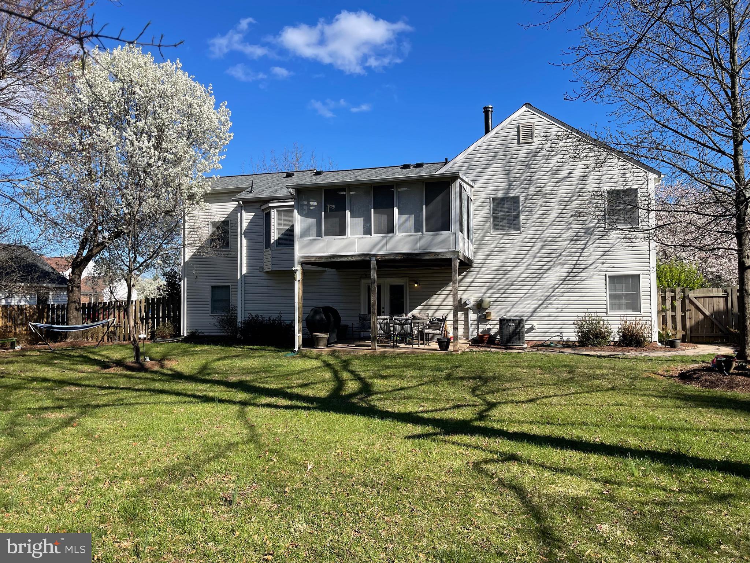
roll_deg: +0.0
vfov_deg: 54.9
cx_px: 375
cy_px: 282
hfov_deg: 69.4
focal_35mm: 25
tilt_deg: +1.5
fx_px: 542
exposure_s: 1/2857
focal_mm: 5.1
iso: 32
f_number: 1.6
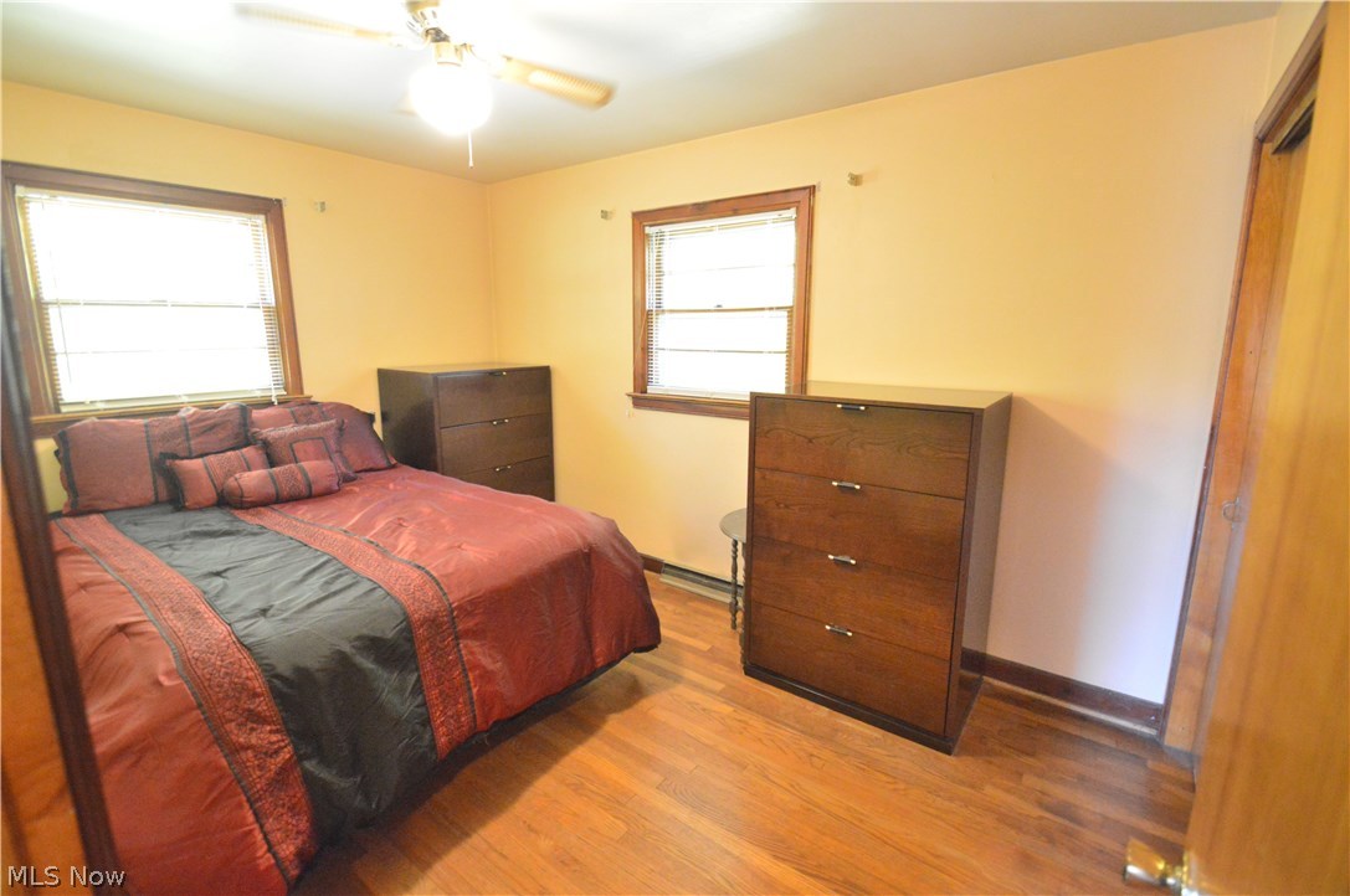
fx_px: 562
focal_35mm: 15
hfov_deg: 100.5
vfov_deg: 77.2
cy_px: 448
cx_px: 675
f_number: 3.5
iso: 3200
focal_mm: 10
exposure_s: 1/40
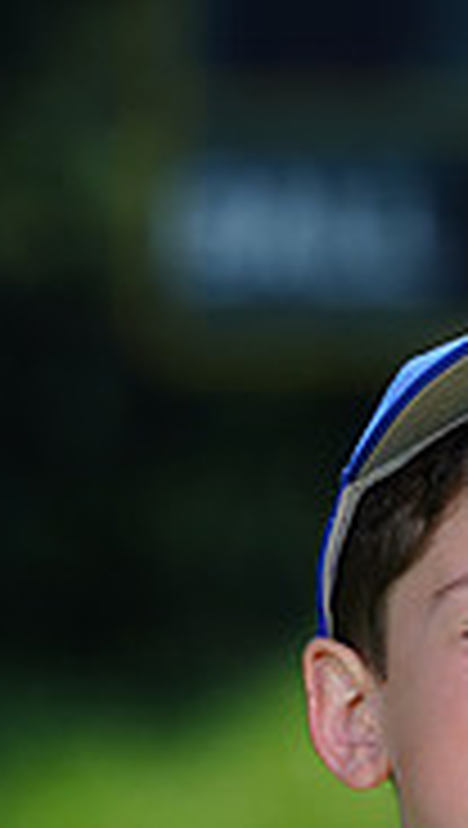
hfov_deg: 1.3
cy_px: 1156
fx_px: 21343
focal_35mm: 971
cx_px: 610
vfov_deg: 2.2
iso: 100
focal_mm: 294
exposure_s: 1/250
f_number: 8
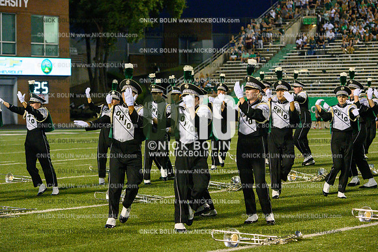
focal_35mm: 105
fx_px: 1103
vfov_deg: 13.0
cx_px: 189
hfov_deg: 19.5
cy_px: 126
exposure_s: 1/1600
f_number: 4
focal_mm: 105
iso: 10000
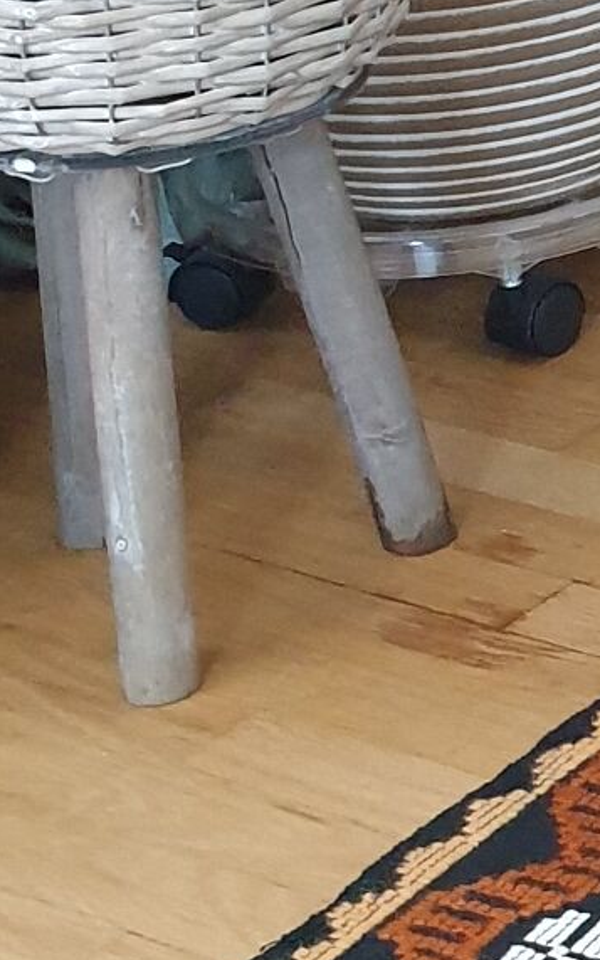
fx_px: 3636
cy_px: 12
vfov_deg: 14.8
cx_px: 1676
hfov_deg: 8.3
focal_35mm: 139
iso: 400
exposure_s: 1/60
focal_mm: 4.3
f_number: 2.4
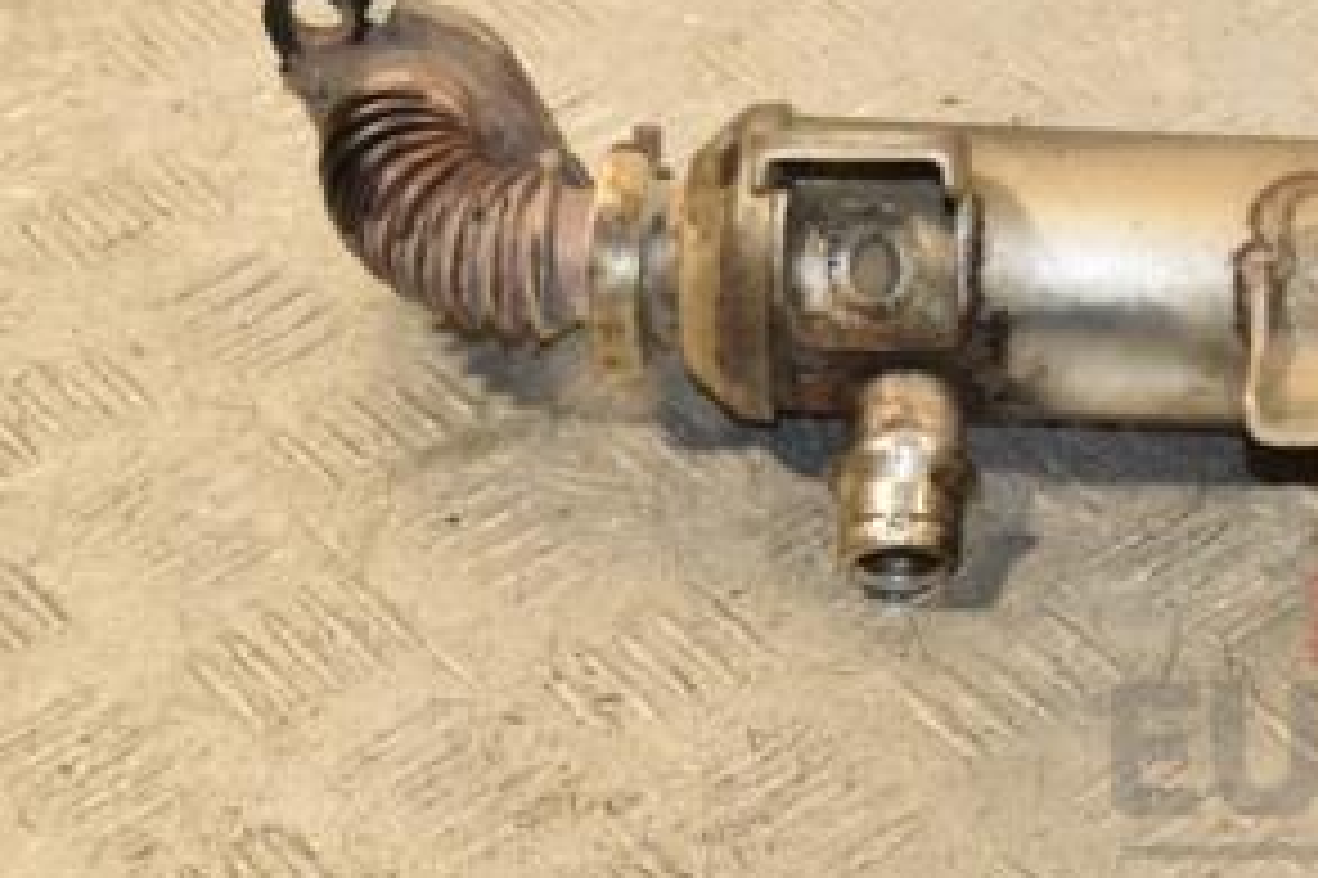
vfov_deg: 10.6
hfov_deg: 15.8
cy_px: 149
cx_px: 1026
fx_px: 4720
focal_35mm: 129
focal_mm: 42
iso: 800
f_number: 5.6
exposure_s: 1/200
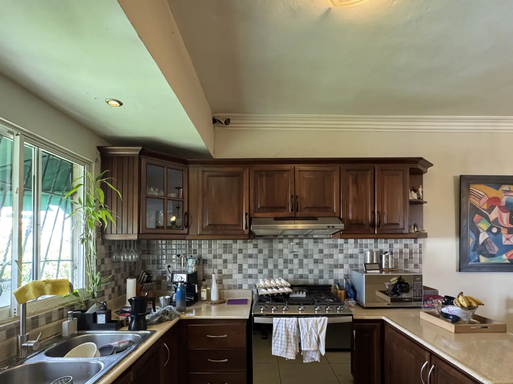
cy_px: 237
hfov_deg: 84.6
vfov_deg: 67.7
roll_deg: +0.3
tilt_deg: +1.1
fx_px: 282
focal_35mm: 19
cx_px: 264
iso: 500
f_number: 2.2
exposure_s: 1/60
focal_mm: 2.22
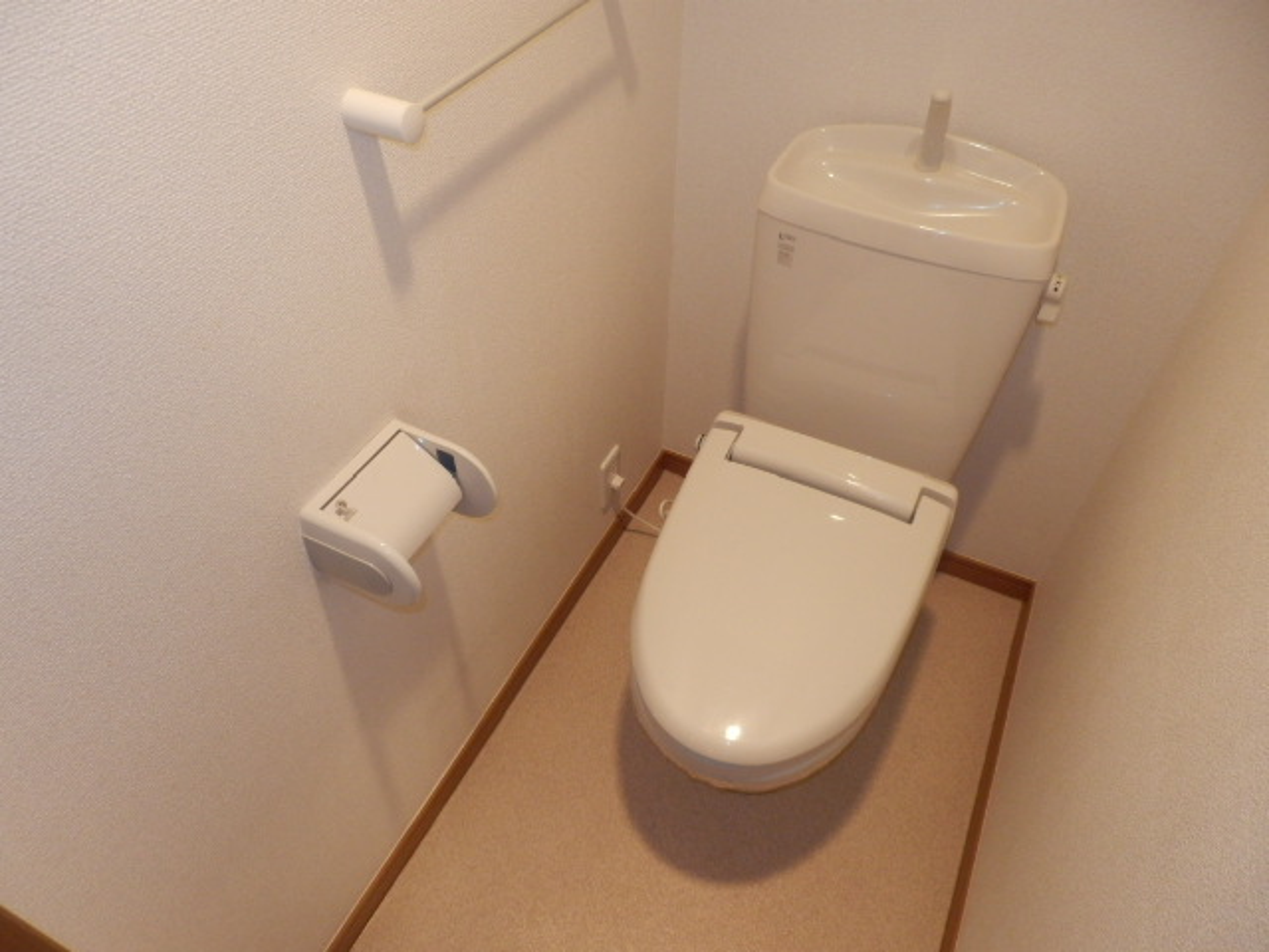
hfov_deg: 65.3
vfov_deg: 51.4
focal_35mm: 27
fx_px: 990
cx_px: 634
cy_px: 476
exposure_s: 1/30
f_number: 3.3
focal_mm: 4.8
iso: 500
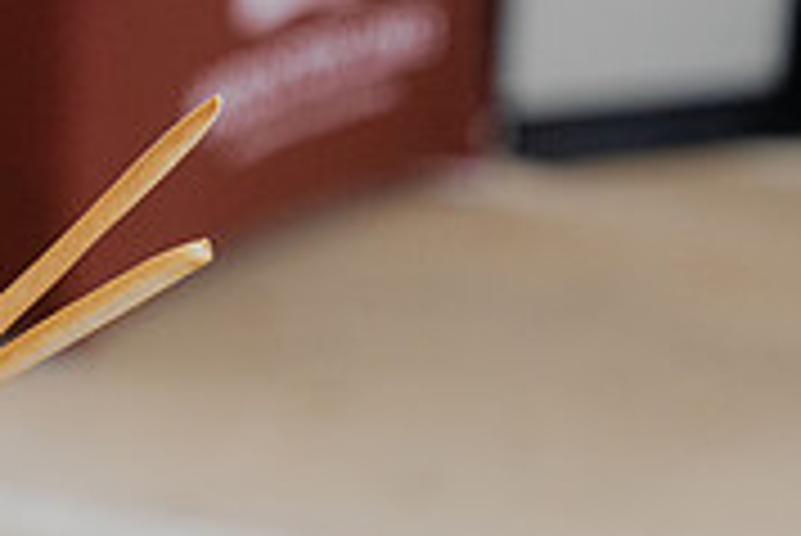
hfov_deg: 8.8
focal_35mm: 228
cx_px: -472
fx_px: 5077
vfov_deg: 6.0
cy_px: 525
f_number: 5
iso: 1800
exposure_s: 1/200
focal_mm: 70
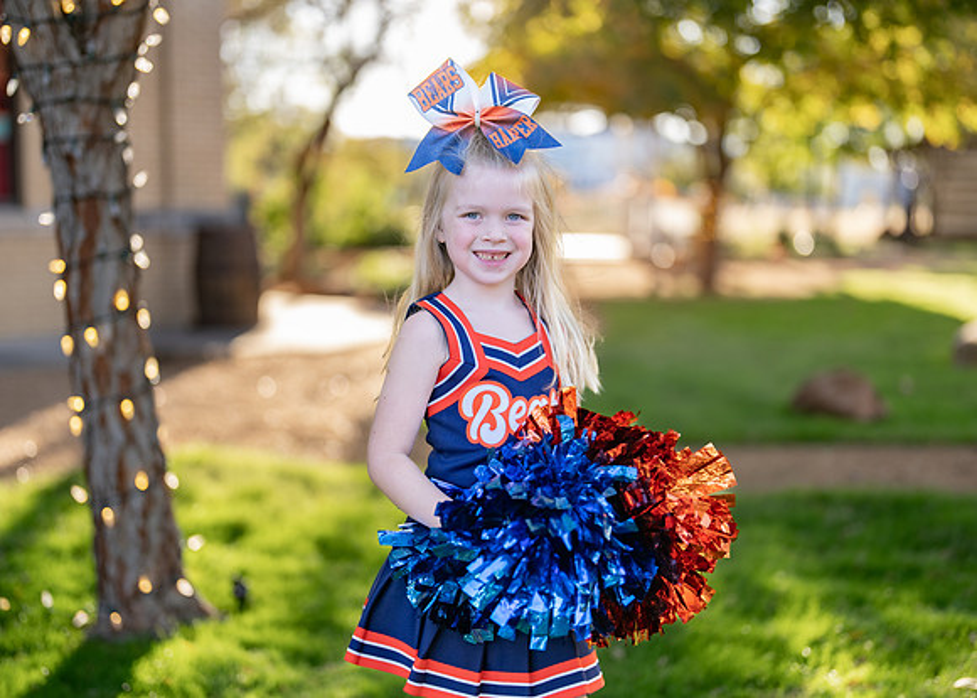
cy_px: 349
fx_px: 1453
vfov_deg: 27.0
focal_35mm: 52
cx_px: 488
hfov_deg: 37.2
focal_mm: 50
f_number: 1.2
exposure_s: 1/800
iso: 100
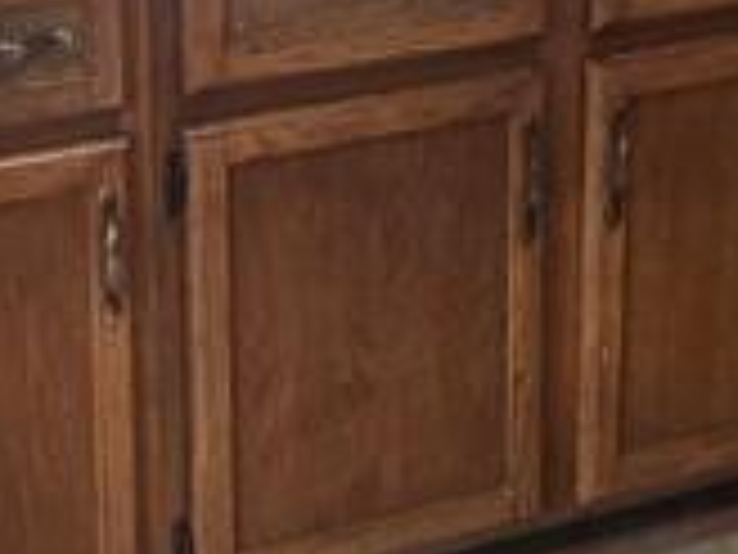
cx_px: 135
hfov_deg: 23.7
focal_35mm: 81
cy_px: -302
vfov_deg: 16.4
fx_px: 1727
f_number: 2.2
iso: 250
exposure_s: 1/60
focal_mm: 2.2
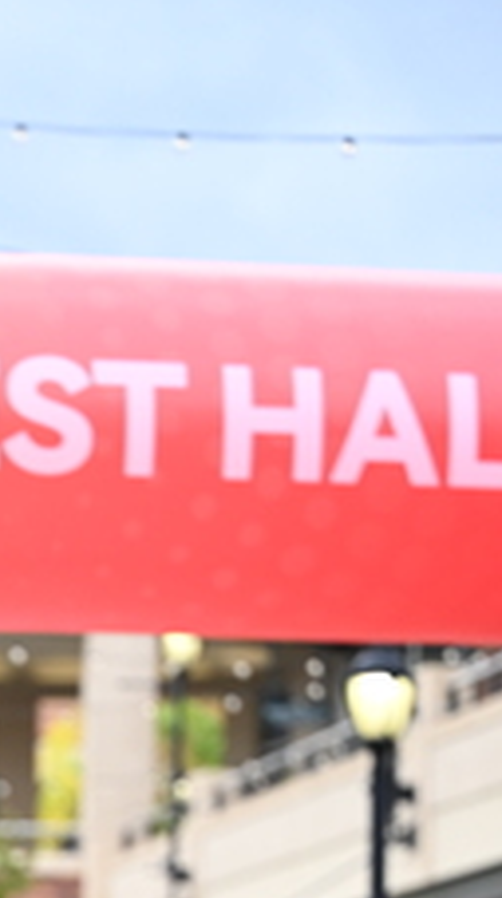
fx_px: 4230
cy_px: 1033
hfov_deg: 6.7
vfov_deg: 11.9
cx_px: -148
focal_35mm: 178
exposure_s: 1/2000
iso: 640
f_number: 2.8
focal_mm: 70
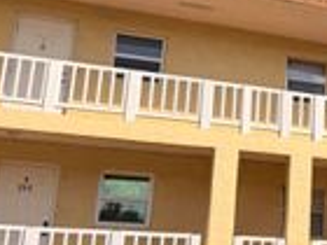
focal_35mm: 86
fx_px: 812
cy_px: 64
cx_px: 383
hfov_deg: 21.3
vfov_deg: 17.1
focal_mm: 6.76
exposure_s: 1/5319
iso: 80
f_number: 1.78
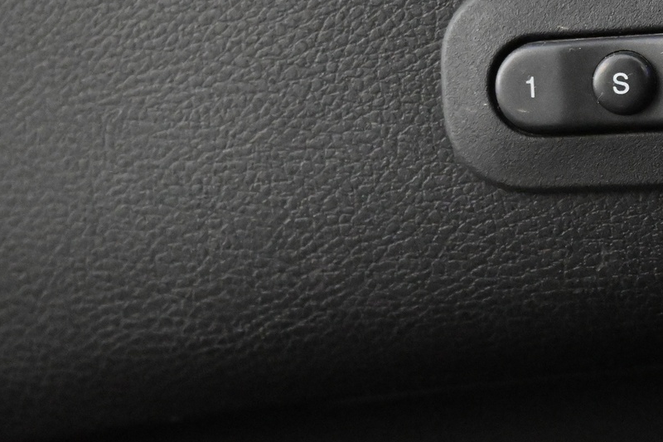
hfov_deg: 24.6
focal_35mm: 79
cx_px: 641
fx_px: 1455
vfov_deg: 17.2
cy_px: 139
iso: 11400
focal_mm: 26
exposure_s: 1/40
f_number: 4.5
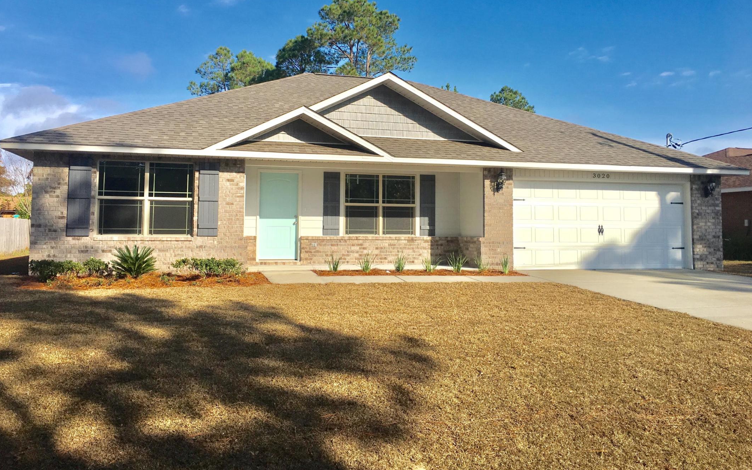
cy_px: 192
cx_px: 378
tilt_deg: +4.1
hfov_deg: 61.2
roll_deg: -0.1
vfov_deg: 40.4
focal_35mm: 31
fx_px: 635
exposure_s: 1/1709
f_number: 2.2
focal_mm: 4.15
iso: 25
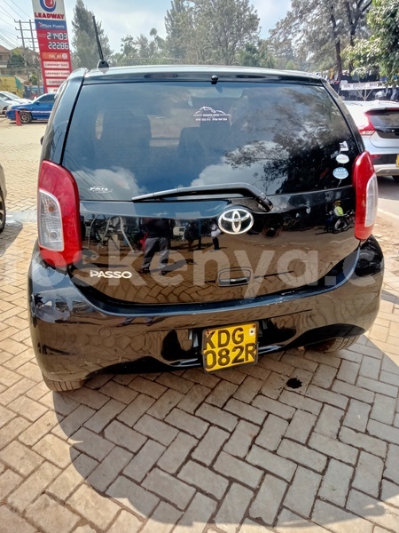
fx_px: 430
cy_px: 266
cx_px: 200
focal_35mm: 28
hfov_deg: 49.7
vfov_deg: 63.4
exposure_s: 1/402
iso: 100
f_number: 2.2
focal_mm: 3.37
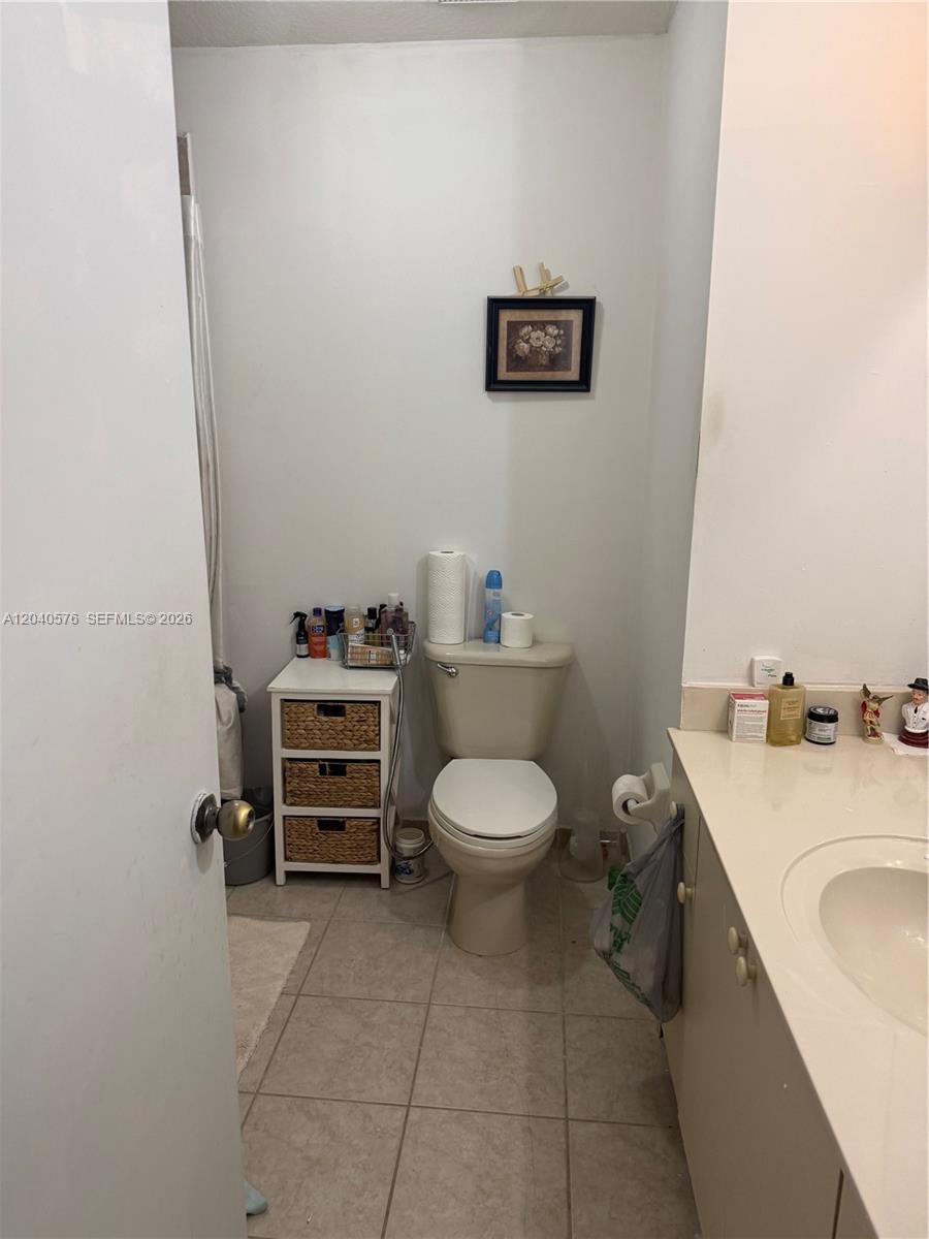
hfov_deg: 56.8
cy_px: 620
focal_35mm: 24
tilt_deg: -12.4
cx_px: 464
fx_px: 859
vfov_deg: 71.6
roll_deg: +0.1
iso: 160
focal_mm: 6.76
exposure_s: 1/120
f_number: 1.78
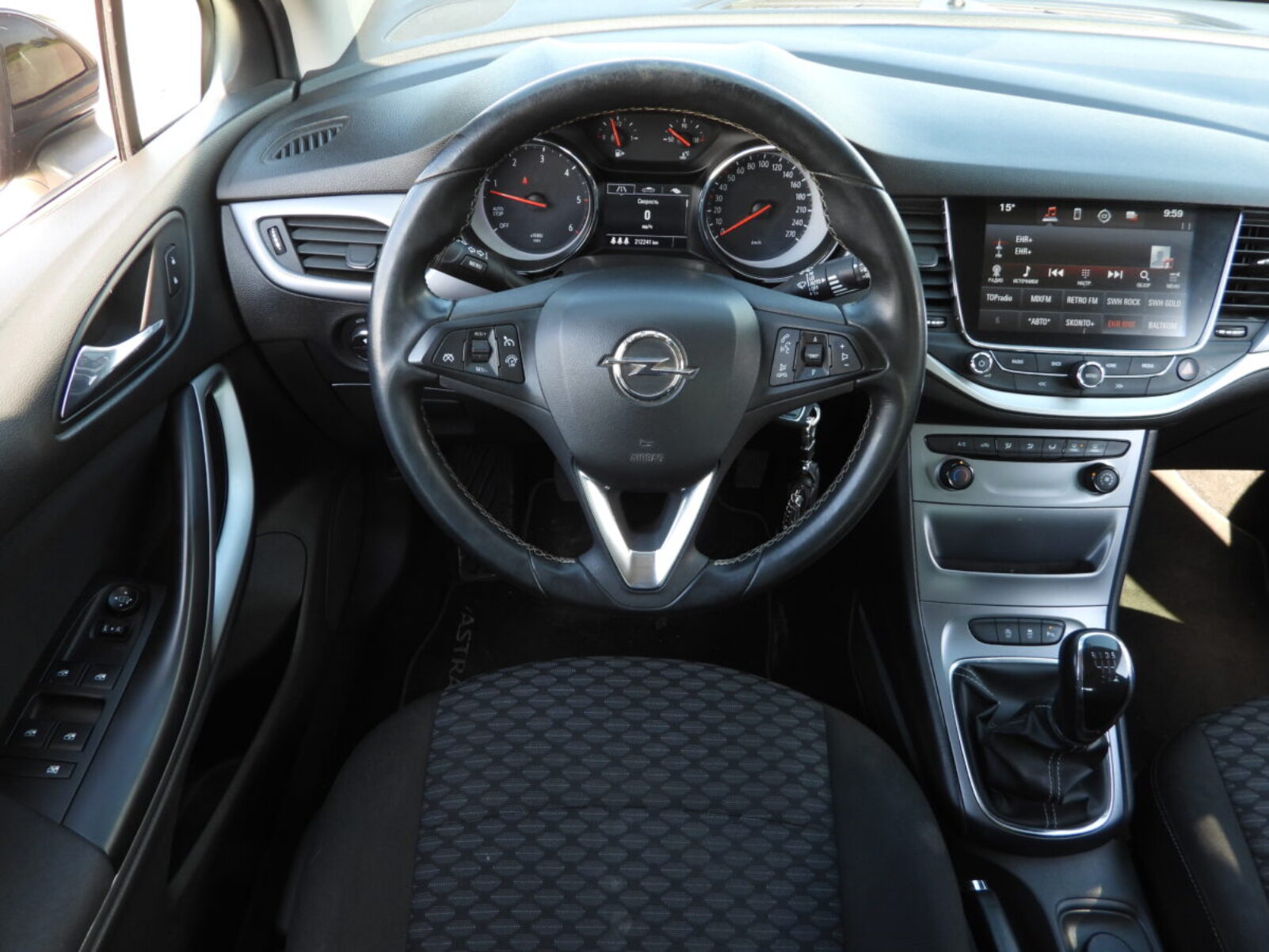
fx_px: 880
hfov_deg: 71.6
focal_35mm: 24
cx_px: 634
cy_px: 476
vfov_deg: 56.8
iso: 100
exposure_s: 1/60
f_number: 2.8
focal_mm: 4.3
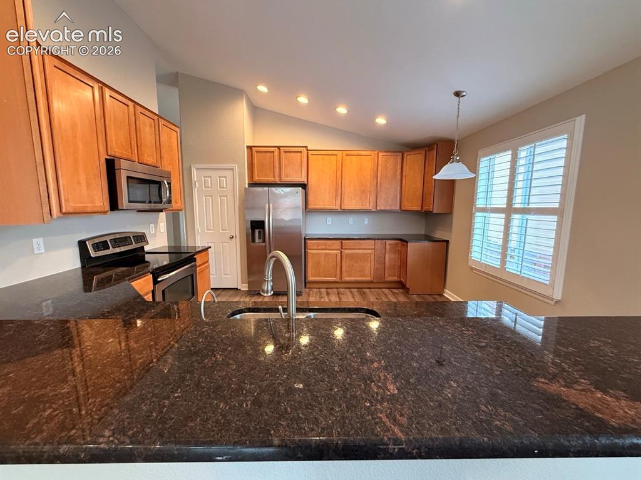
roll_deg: -0.1
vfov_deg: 85.7
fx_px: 259
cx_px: 320
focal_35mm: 14
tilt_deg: -6.9
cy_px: 240
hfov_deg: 102.1
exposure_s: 1/60
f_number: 2.2
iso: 500
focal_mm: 2.22
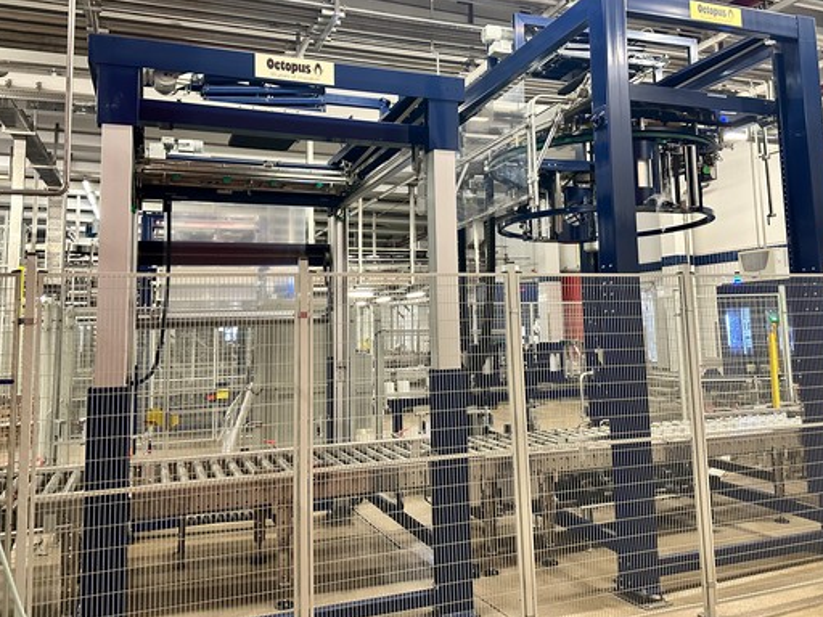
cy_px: 241
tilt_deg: +8.8
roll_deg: -0.2
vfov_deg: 46.5
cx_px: 429
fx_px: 713
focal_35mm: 30
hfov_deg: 59.9
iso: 500
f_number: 1.78
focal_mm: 6.86
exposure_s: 1/50
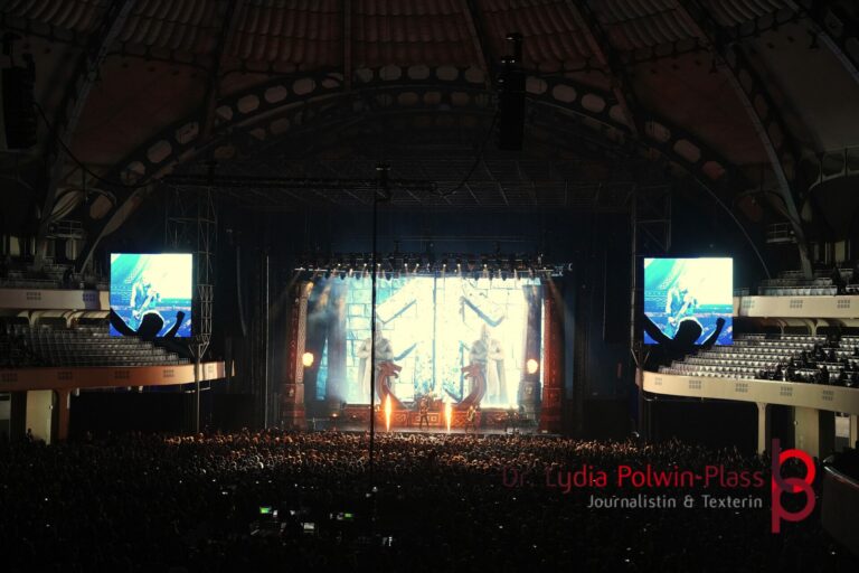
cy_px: 286
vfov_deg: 26.5
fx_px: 1217
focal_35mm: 51
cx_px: 430
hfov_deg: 38.9
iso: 2500
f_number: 4
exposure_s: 1/160
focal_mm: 34
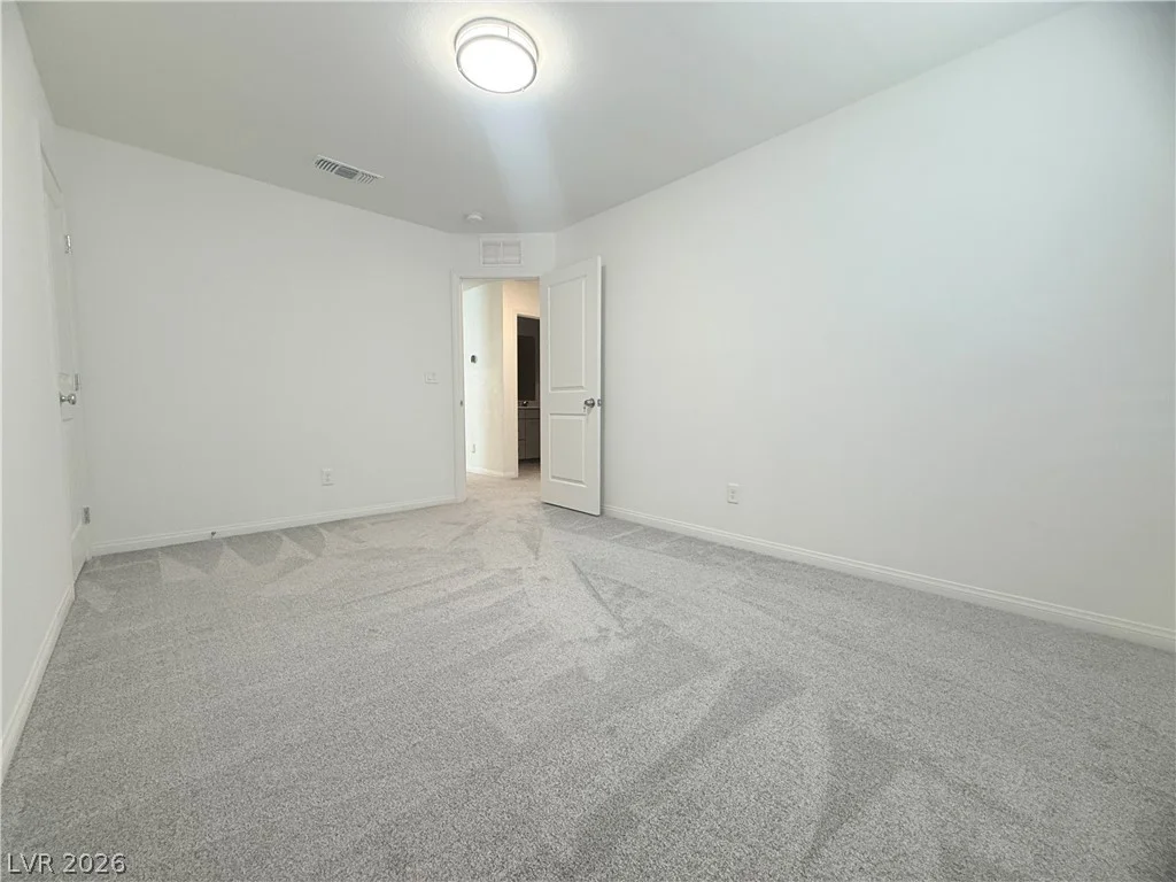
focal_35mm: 14
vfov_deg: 85.7
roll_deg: +0.4
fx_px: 476
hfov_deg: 102.1
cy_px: 441
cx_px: 588
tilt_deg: -4.1
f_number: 2.2
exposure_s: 1/120
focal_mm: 2.22
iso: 250
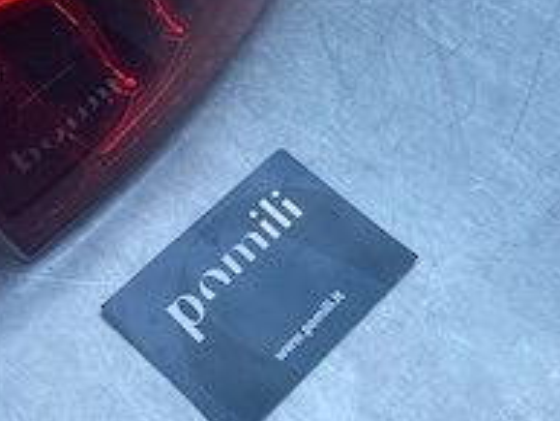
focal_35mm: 86
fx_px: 1392
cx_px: 52
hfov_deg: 22.2
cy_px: -128
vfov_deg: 16.3
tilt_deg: -46.9
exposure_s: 1/858
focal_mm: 4.25
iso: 32
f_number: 1.8
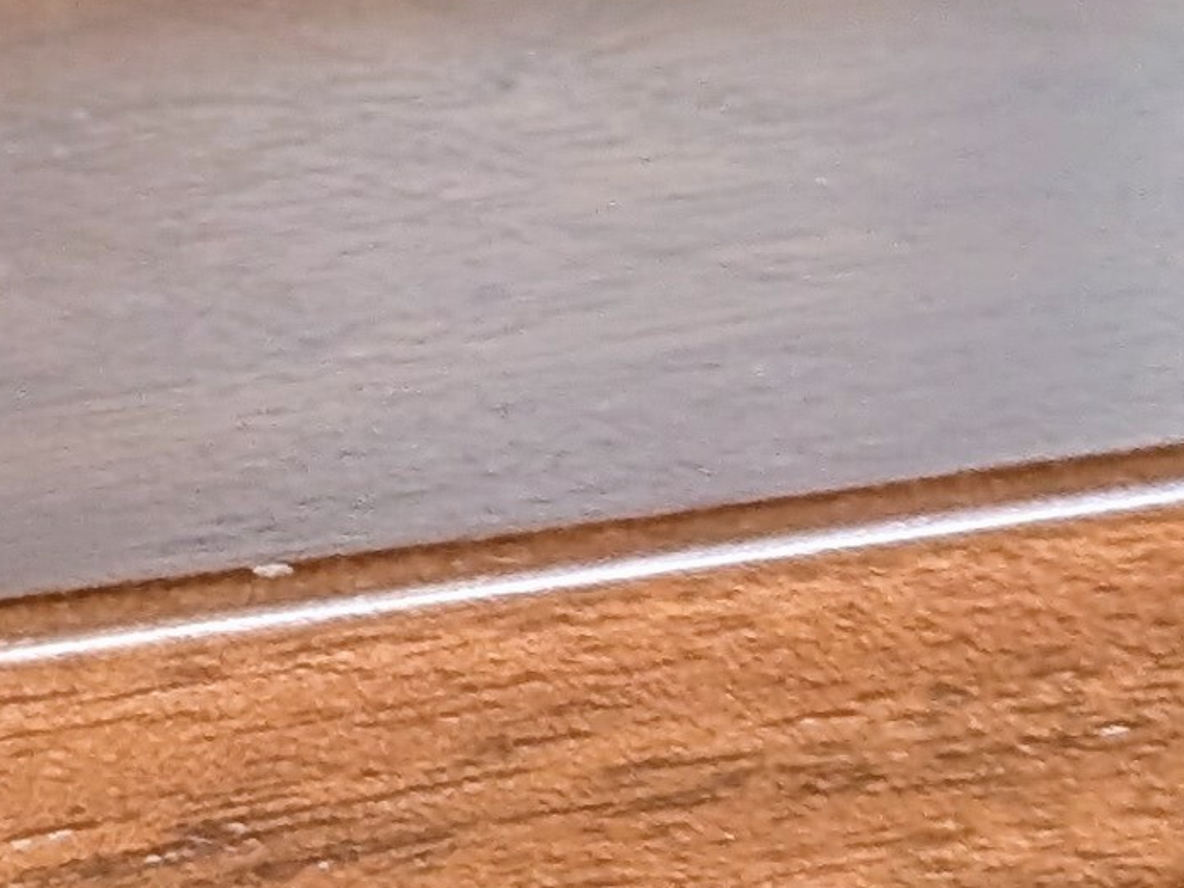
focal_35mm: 288
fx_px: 9849
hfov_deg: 6.4
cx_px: -2184
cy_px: -973
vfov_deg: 5.1
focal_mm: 6.9
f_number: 1.68
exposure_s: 1/24
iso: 31
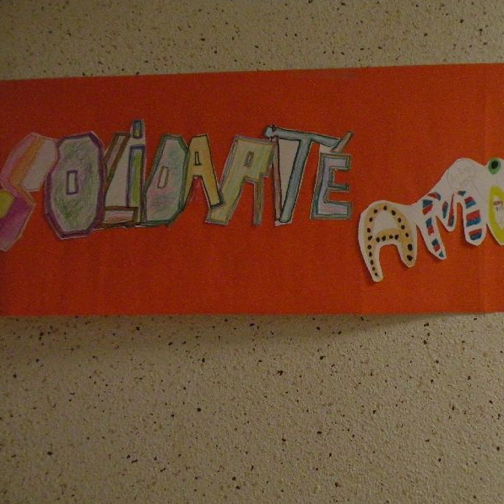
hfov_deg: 50.8
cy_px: 252
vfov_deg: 51.1
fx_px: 527
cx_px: 301
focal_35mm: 32
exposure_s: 1/60
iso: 800
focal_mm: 4.7
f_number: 2.8
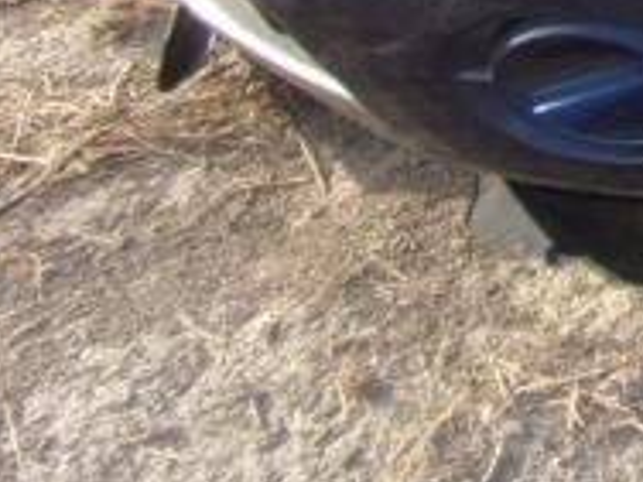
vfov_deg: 12.9
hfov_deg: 15.2
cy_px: -444
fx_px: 1895
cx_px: 1327
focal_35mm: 102
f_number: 3.3
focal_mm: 4.3
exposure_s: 1/350
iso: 80
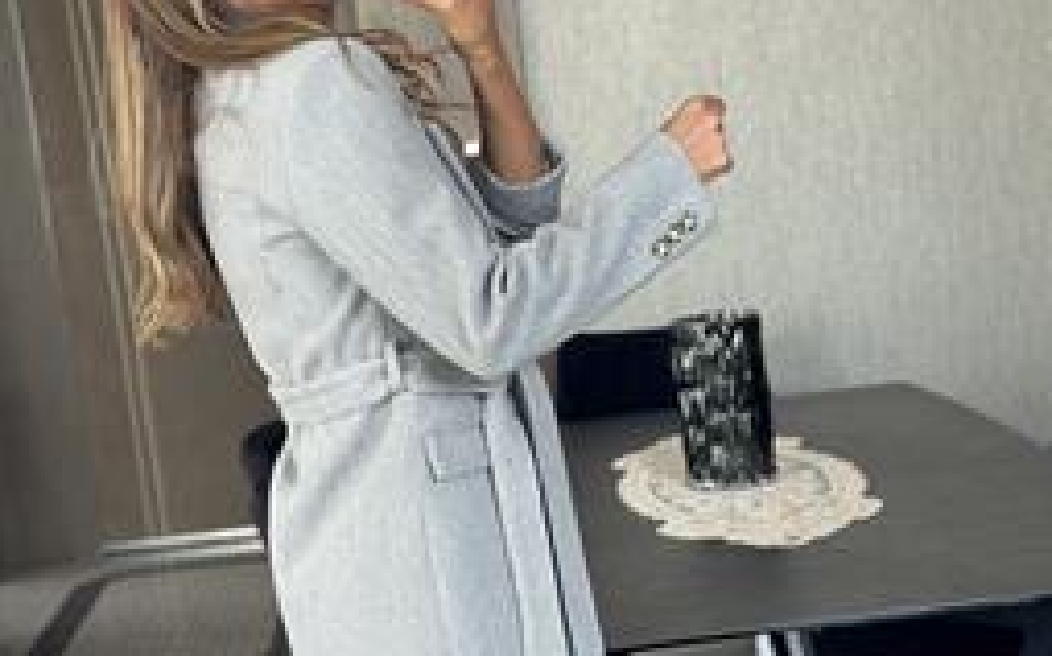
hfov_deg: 20.6
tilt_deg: -18.6
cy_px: 644
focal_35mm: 101
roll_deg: +7.5
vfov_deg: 12.8
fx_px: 2894
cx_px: 483
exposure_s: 1/60
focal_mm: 6.86
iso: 125
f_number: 1.78
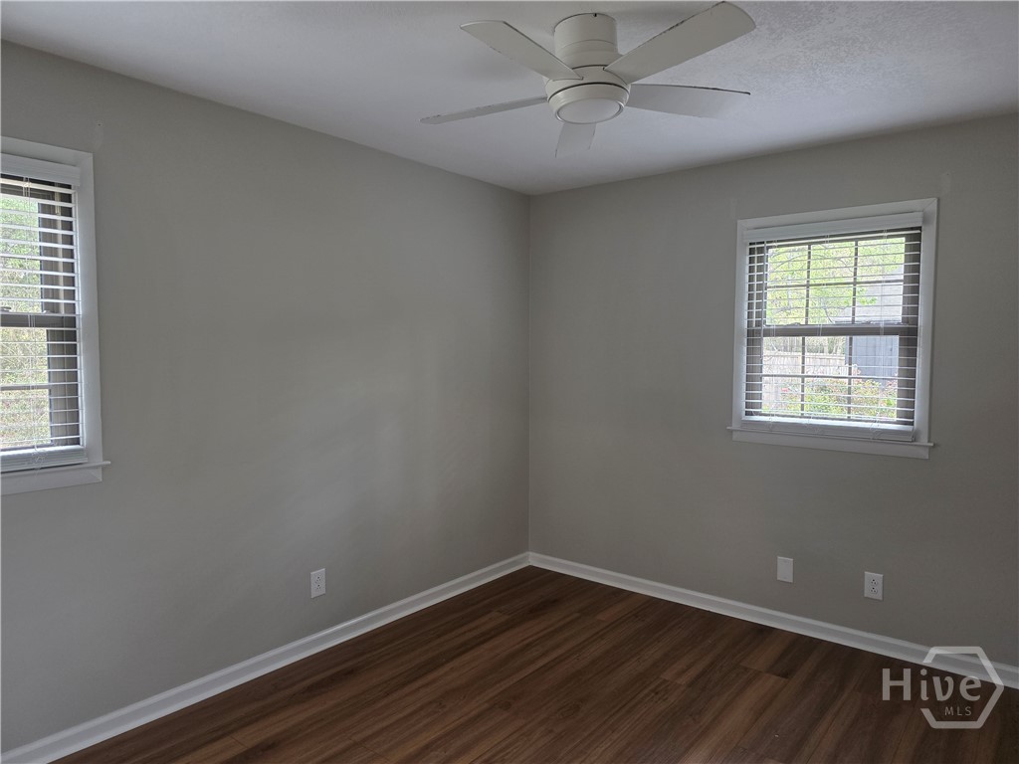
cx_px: 510
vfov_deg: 58.9
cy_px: 382
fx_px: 677
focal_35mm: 23
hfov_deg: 73.9
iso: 320
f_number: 1.7
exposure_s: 1/120
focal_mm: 6.3
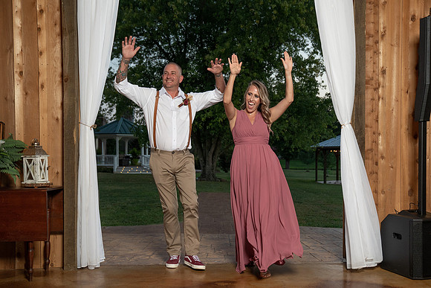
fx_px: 516
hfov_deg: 45.3
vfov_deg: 31.1
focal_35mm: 43
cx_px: 244
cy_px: 163
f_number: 4
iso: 1000
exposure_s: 1/200
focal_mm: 38
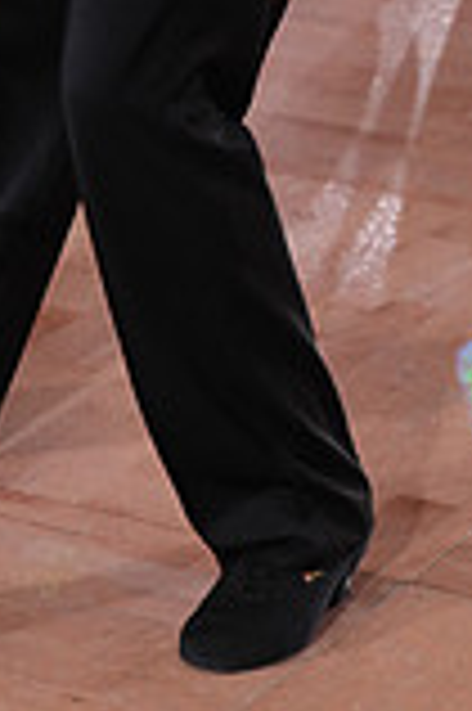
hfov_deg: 6.4
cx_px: -245
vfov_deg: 9.3
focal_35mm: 213
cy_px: -464
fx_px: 4198
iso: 1600
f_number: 4
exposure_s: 1/500
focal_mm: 58
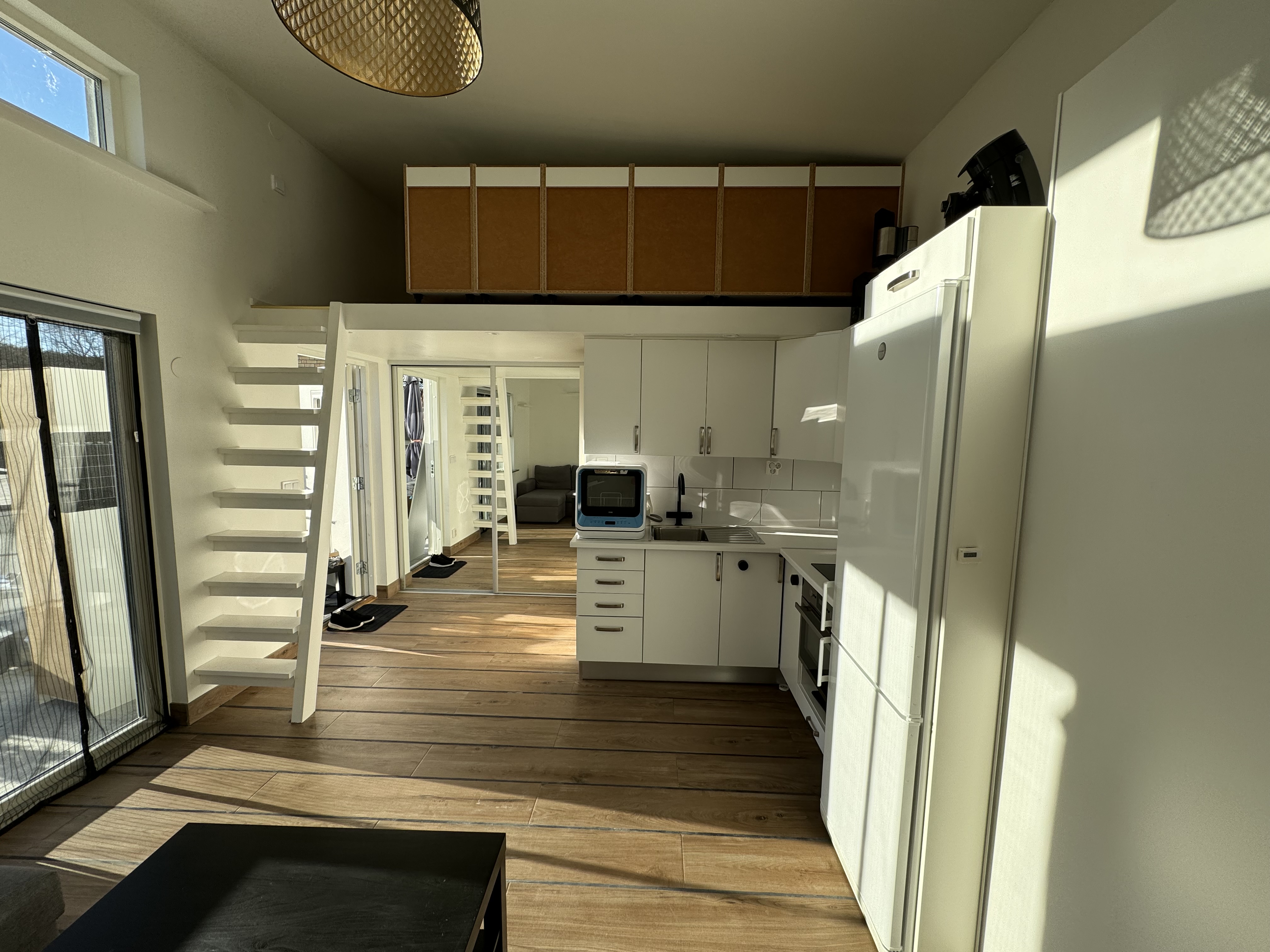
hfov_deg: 102.1
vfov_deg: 85.7
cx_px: 635
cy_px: 476
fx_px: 514
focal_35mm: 14
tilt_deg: -5.7
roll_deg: -1.0
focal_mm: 2.22
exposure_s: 1/533
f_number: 2.2
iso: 40
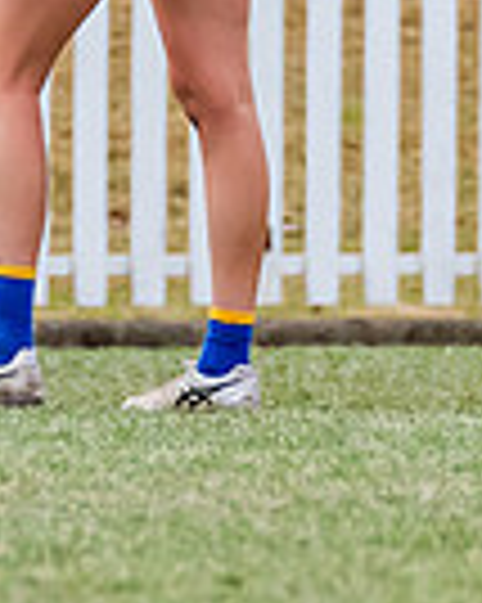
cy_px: -270
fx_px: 62196
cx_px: 47
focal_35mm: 3484
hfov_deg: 0.4
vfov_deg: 0.6
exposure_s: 1/1600
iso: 800
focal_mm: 380
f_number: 7.1
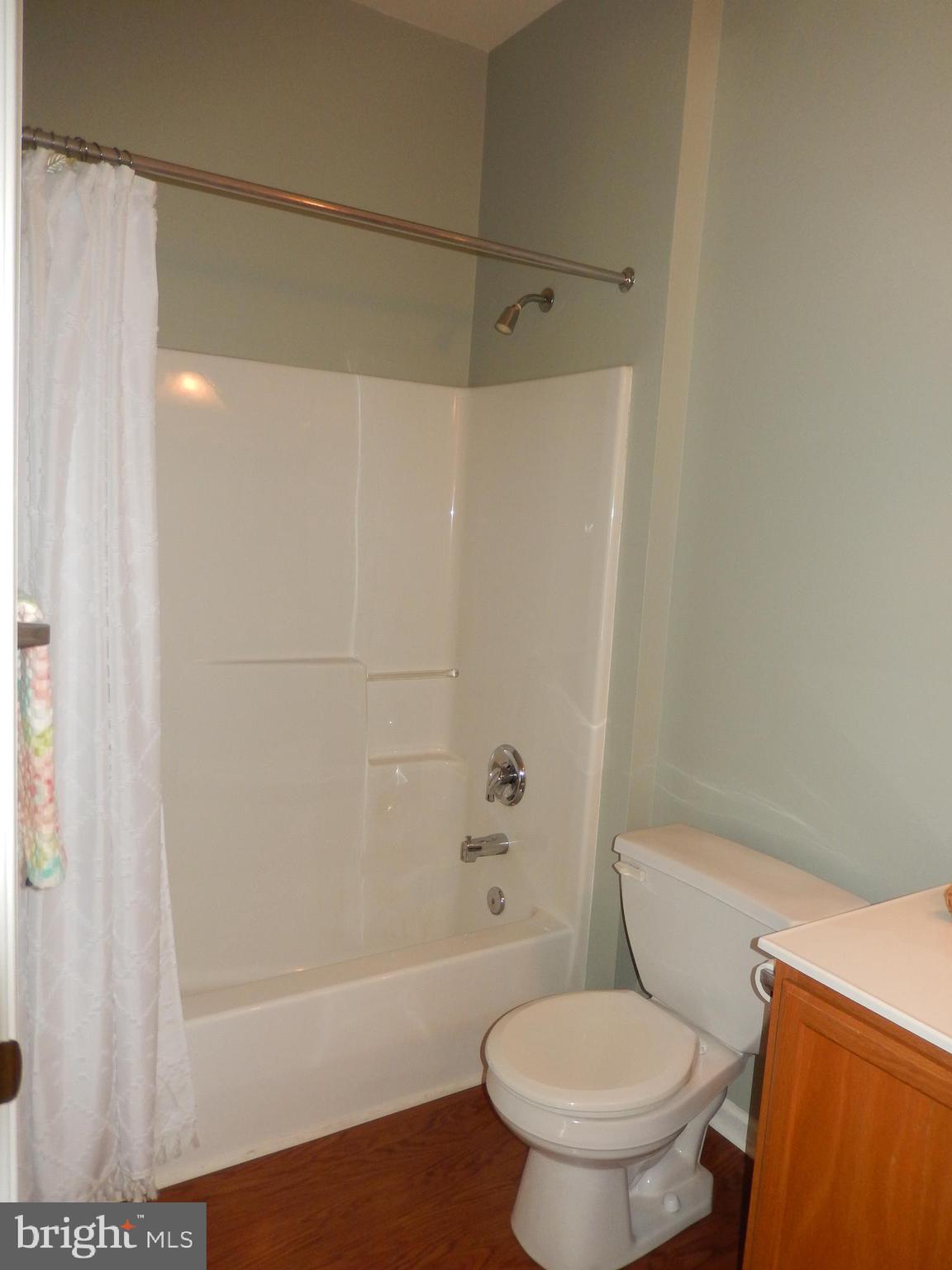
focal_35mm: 25
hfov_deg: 54.9
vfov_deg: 69.4
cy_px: 635
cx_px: 476
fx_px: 917
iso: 200
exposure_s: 1/30
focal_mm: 4.5
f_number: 3.4
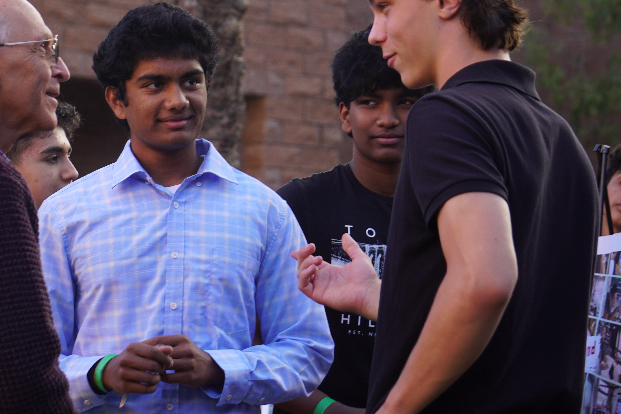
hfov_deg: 12.1
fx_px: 2915
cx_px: 202
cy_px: 146
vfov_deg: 8.1
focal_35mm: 169
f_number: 5
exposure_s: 1/100
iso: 160
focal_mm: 74
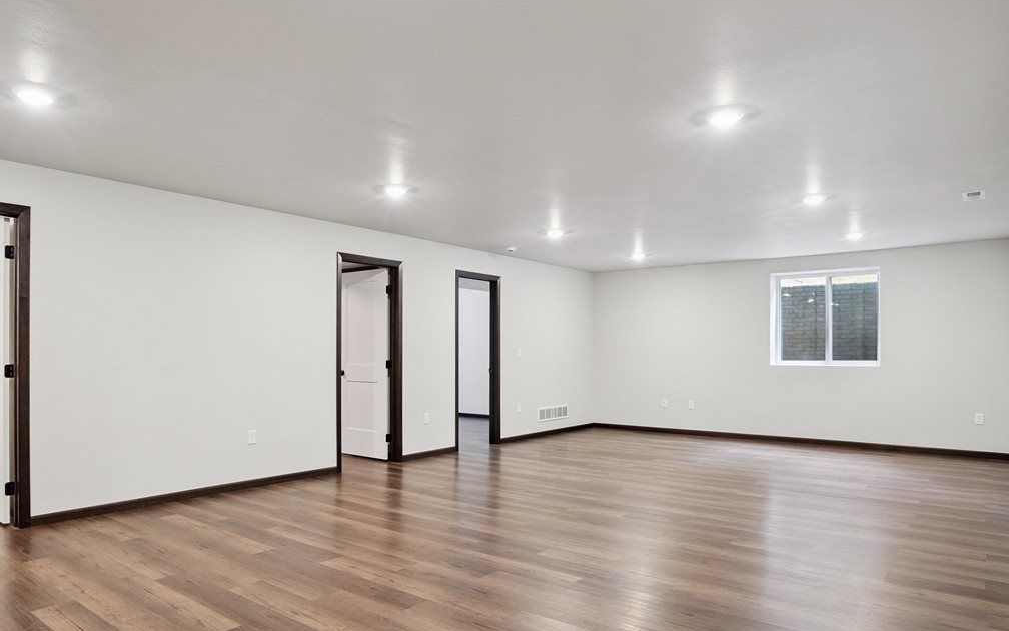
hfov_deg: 79.4
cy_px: 356
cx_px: 448
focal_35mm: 22
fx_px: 605
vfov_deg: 54.9
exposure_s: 1/10
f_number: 8
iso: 800
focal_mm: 17
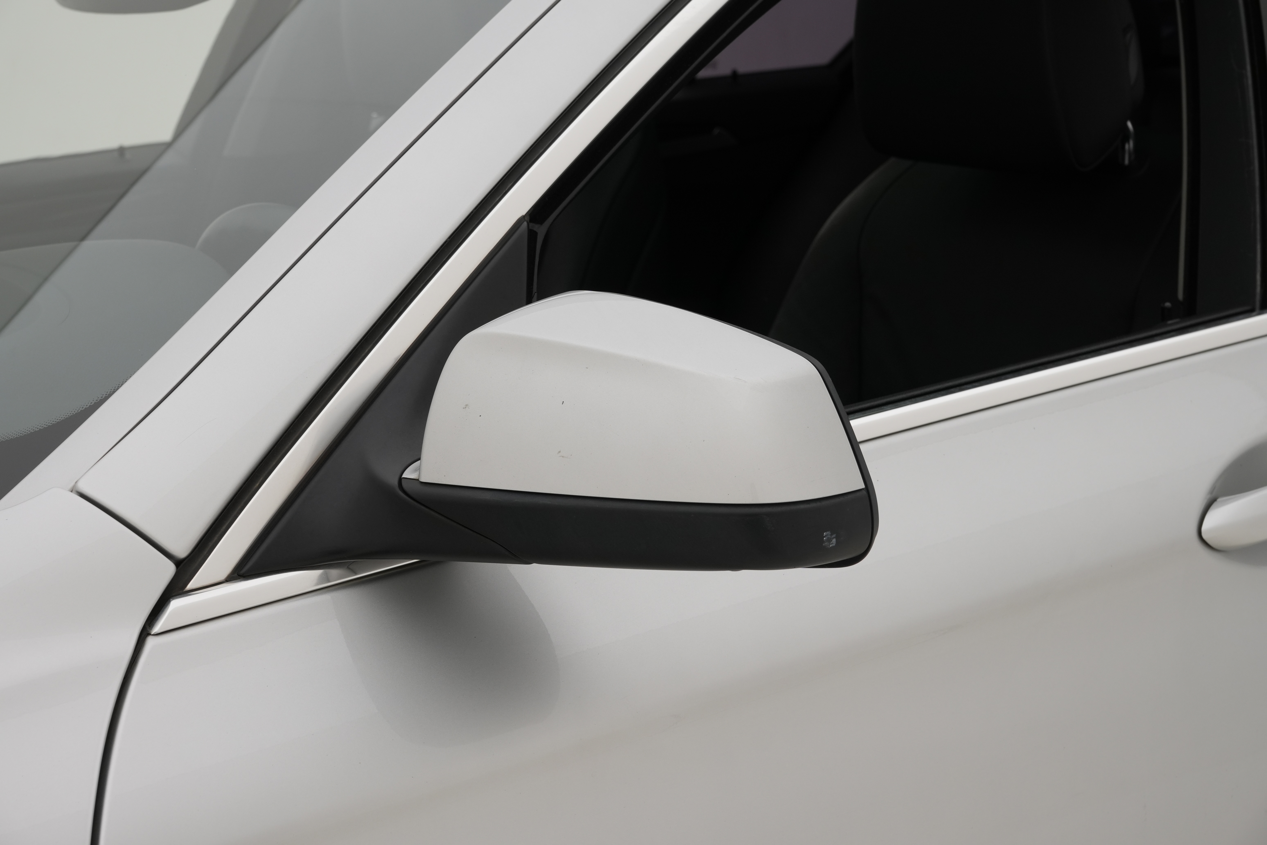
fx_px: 2639
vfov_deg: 18.2
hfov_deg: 27.0
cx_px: 634
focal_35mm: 75
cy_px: 422
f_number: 8
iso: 250
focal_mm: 50
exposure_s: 1/80
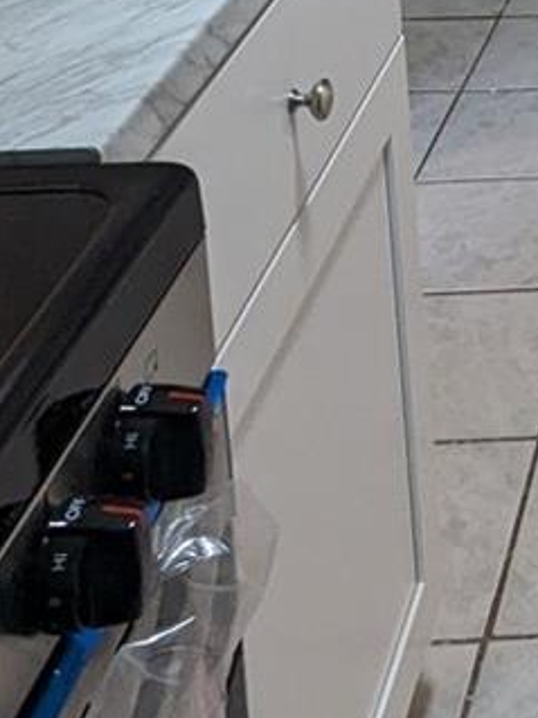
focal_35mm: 80
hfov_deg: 16.1
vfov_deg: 19.7
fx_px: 1659
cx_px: 907
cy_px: -479
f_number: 2.2
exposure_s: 1/40
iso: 113
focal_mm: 2.35
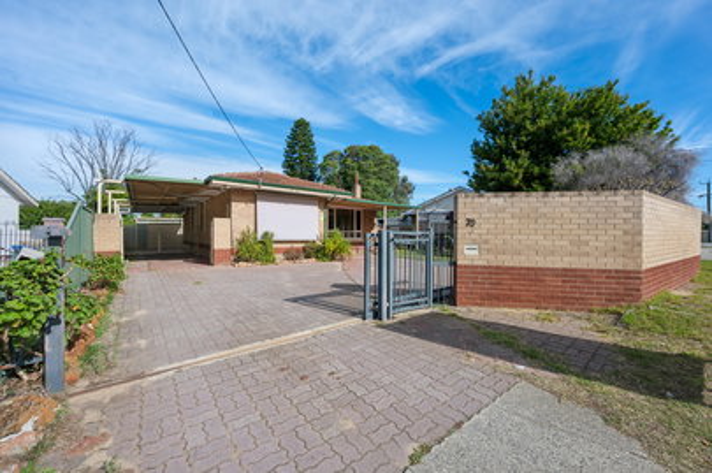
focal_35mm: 14
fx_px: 277
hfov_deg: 104.3
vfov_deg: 81.1
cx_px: 356
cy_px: 236
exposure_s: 1/400
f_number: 8
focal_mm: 14
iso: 100
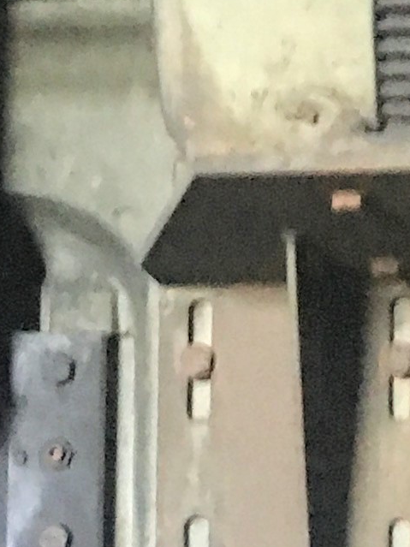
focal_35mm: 183
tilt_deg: +6.0
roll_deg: -1.9
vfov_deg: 10.8
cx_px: -72
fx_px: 2891
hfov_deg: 8.0
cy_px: 395
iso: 500
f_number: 2.2
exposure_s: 1/17
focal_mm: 4.15
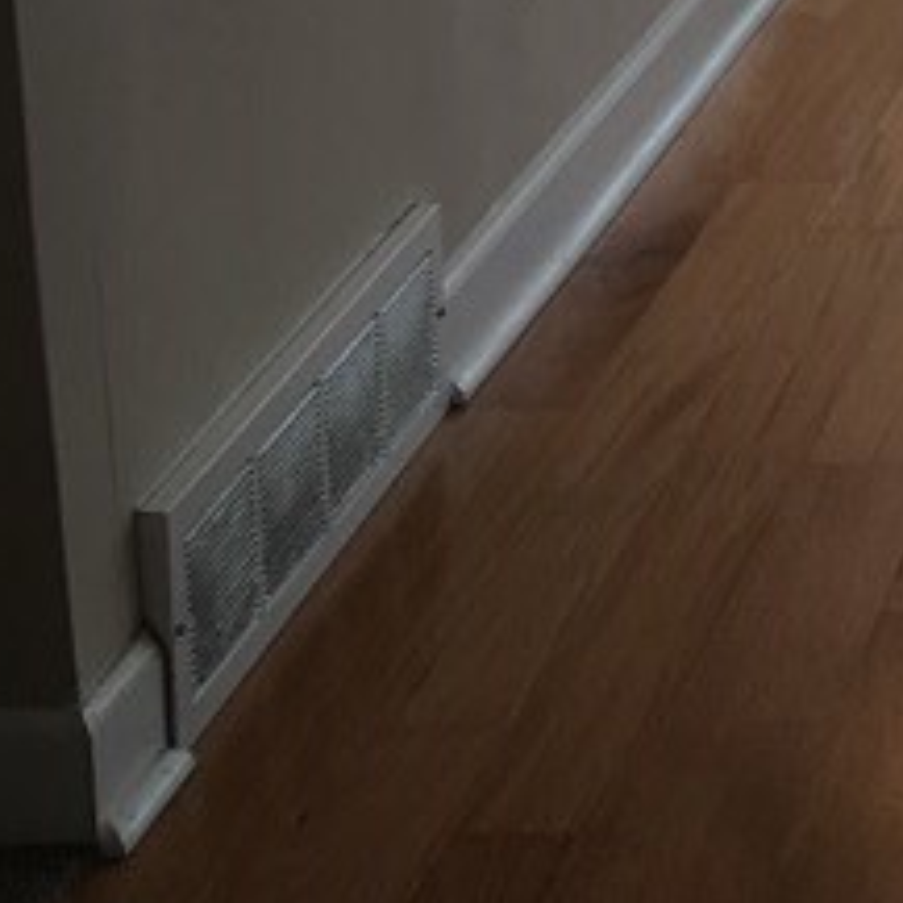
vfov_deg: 13.8
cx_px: 1506
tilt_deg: -11.0
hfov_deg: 13.3
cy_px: -283
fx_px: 3571
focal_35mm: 121
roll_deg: -0.4
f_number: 2.2
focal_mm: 4.15
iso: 25
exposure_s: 1/60
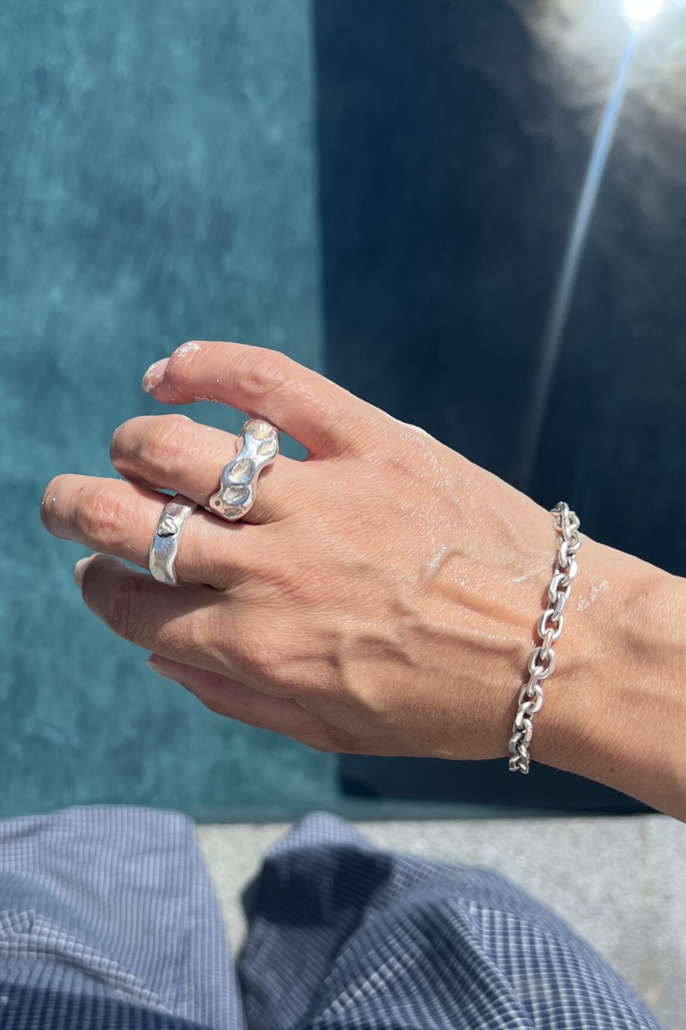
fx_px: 1143
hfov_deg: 32.9
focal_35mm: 40
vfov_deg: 48.0
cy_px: 650
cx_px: 191
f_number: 1.5
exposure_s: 1/3460
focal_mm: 5.7
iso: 50
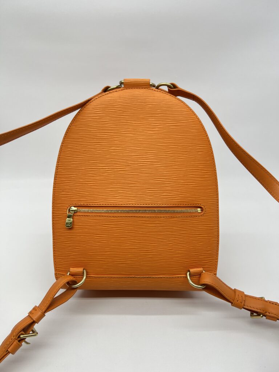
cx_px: 140
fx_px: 279
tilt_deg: -28.9
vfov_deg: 67.3
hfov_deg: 53.1
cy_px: 186
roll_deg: -1.1
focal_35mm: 26
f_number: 1.5
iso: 32
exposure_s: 1/100
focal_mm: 5.7
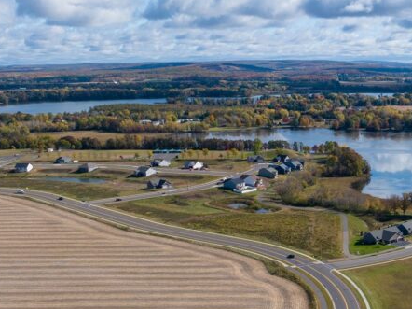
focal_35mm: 58
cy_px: 260
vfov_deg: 24.7
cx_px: 335
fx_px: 690
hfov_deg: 32.3
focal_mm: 12.29
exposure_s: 1/3200
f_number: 2.8
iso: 240
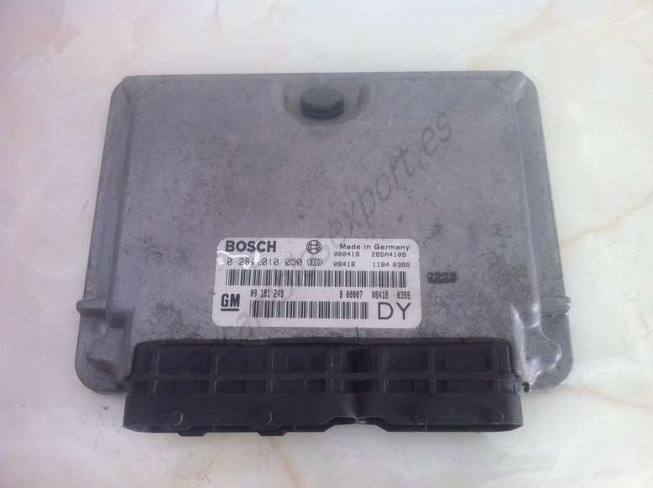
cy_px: 244
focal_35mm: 35
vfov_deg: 40.6
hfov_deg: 52.7
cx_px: 326
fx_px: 659
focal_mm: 3.85
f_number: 2.8
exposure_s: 1/40
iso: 80
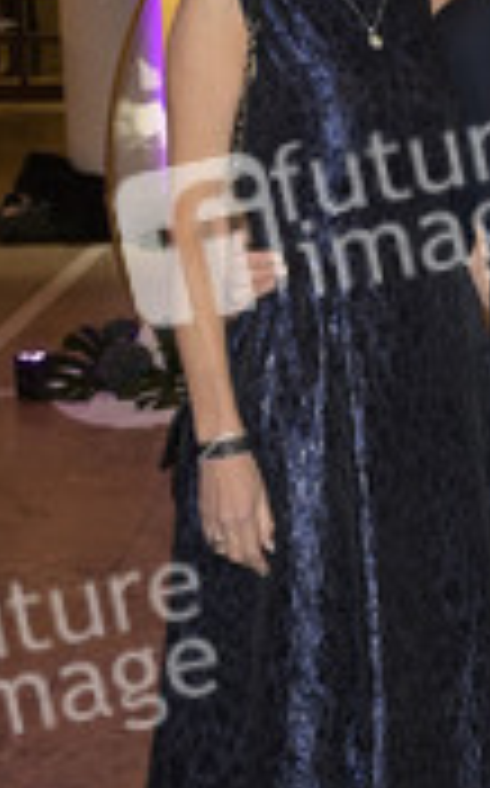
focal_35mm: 84
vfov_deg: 24.6
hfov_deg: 15.3
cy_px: 446
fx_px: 1799
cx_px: 477
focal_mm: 36
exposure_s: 1/80
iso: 2500
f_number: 5.6
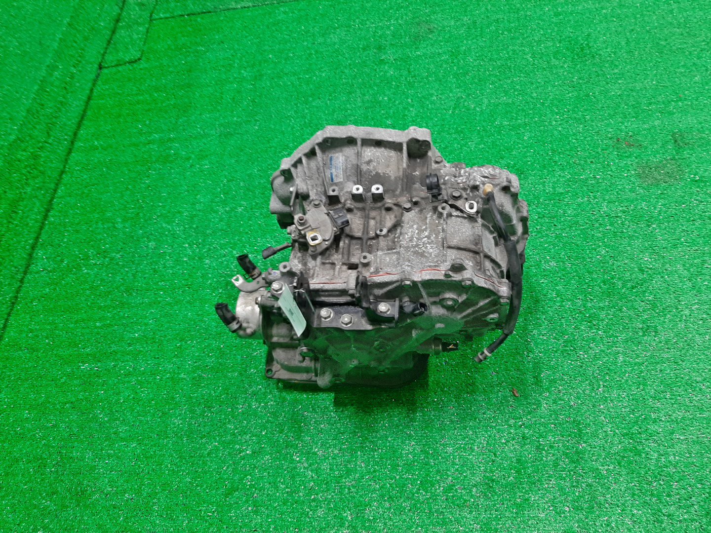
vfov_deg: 53.1
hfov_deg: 67.3
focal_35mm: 26
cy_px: 266
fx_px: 534
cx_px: 356
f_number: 1.7
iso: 125
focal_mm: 3.93
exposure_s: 1/50
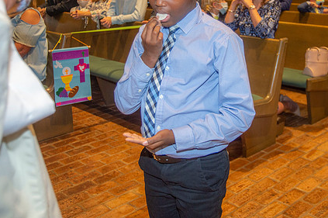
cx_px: 207
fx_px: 437
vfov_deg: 27.8
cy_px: 69
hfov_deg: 40.8
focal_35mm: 48
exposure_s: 1/125
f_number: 4.5
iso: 1600
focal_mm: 35
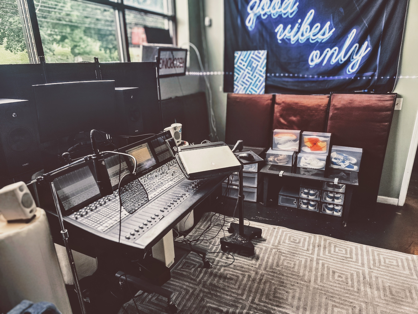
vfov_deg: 58.9
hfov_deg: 73.9
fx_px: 278
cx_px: 209
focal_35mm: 23
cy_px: 157
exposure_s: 1/180
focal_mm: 6.3
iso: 200
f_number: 1.7
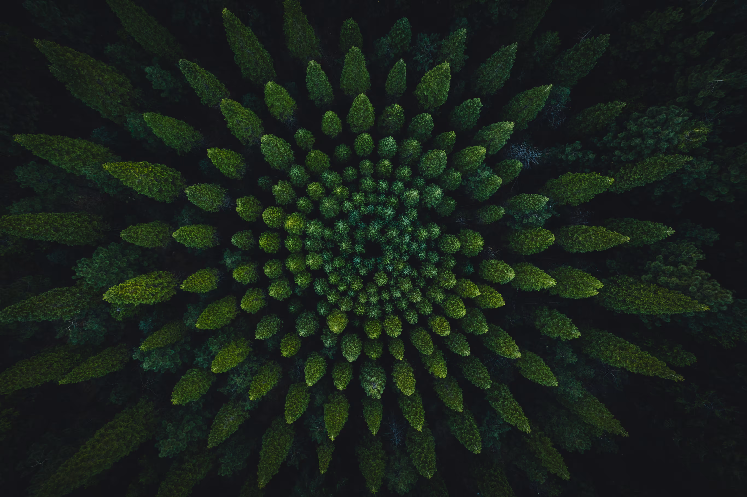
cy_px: 248
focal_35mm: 28
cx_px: 374
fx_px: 581
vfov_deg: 46.4
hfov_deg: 65.5
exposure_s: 1/100
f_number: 2.8
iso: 200
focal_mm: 10.26
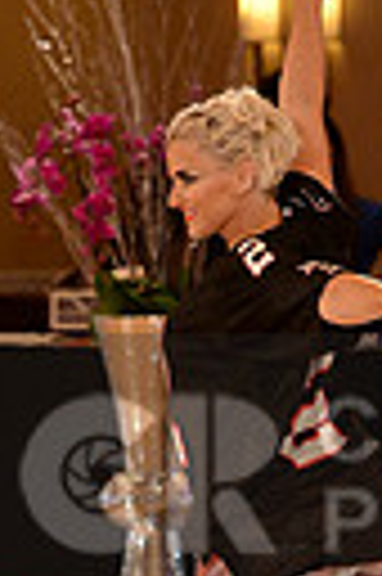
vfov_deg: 3.9
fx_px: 8378
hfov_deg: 2.6
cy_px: 486
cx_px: 595
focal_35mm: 525
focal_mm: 116
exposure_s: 1/250
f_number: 4.5
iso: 1600
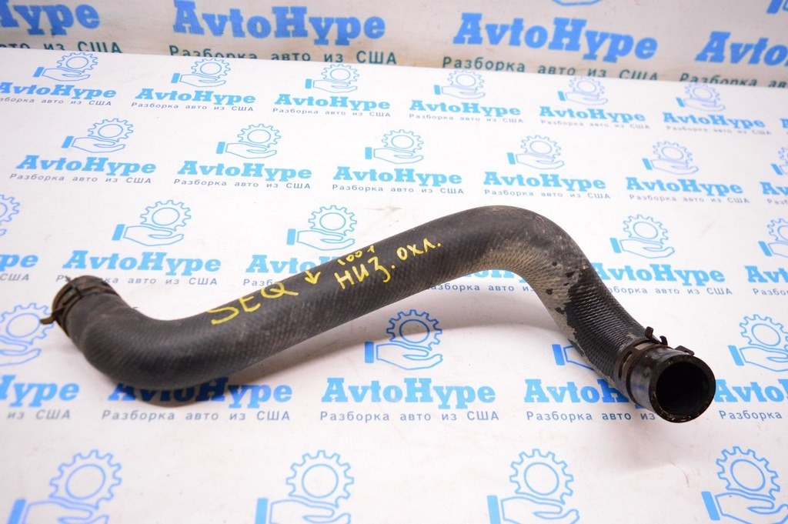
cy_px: 262
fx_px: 656
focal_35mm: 30
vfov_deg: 43.5
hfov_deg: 62.0
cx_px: 394
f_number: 3.5
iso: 3200
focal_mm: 20
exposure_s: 1/320
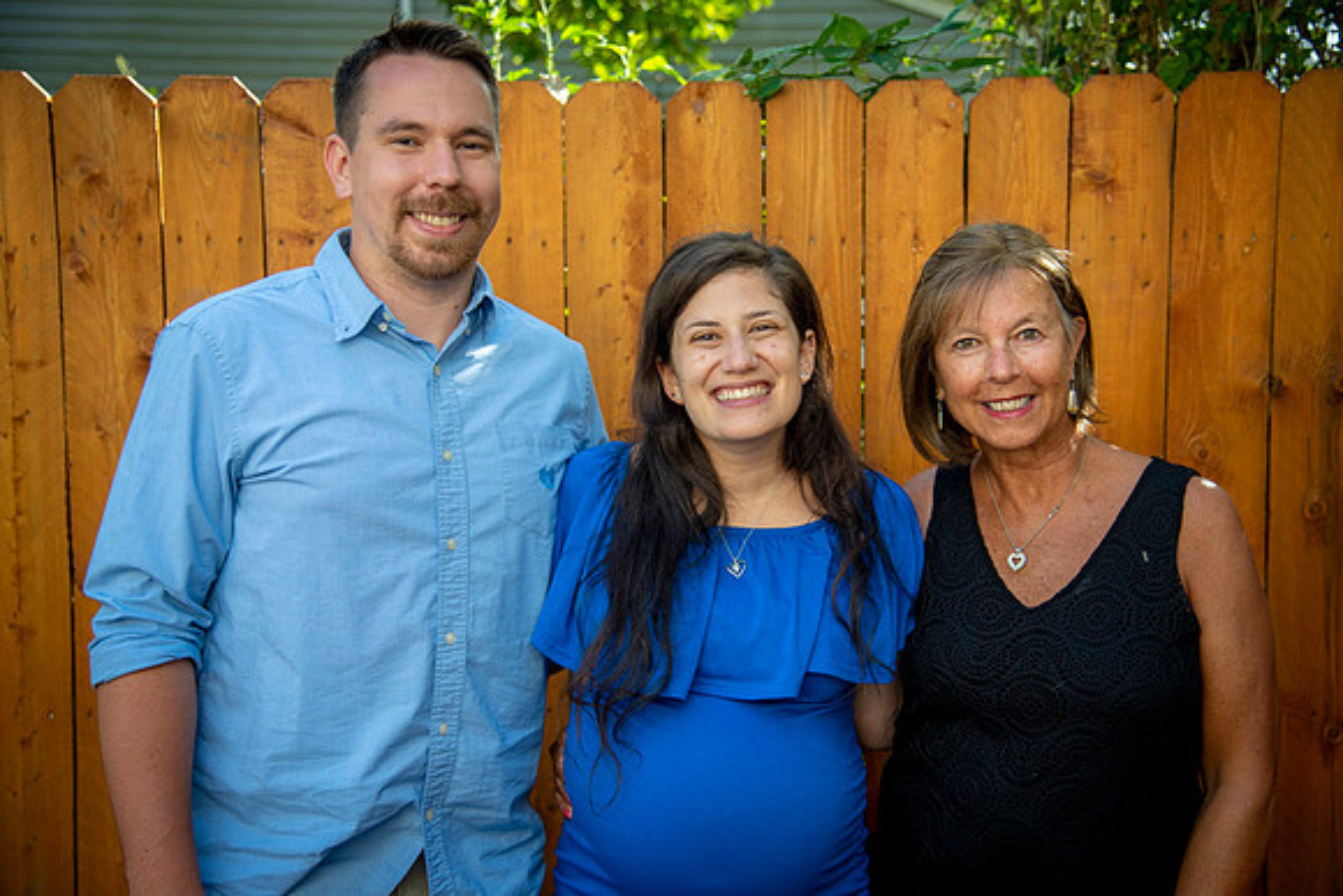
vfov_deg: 29.3
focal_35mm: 46
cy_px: 448
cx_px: 672
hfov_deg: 42.7
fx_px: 1716
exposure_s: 1/320
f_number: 4
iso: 125
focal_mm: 46
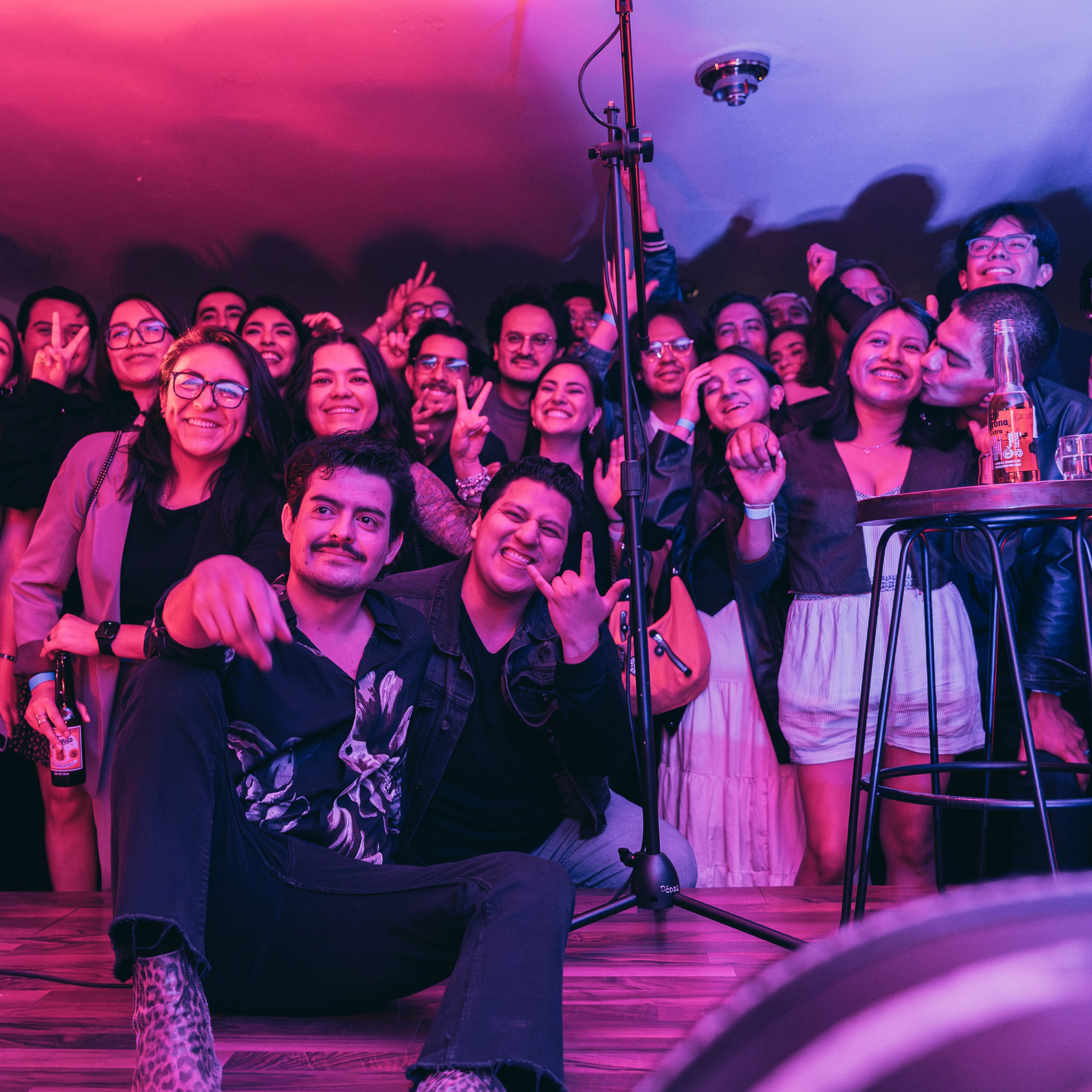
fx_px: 1285
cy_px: 547
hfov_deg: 45.6
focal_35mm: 36
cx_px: 408
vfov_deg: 46.0
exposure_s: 1/80
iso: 4000
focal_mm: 28
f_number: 3.5
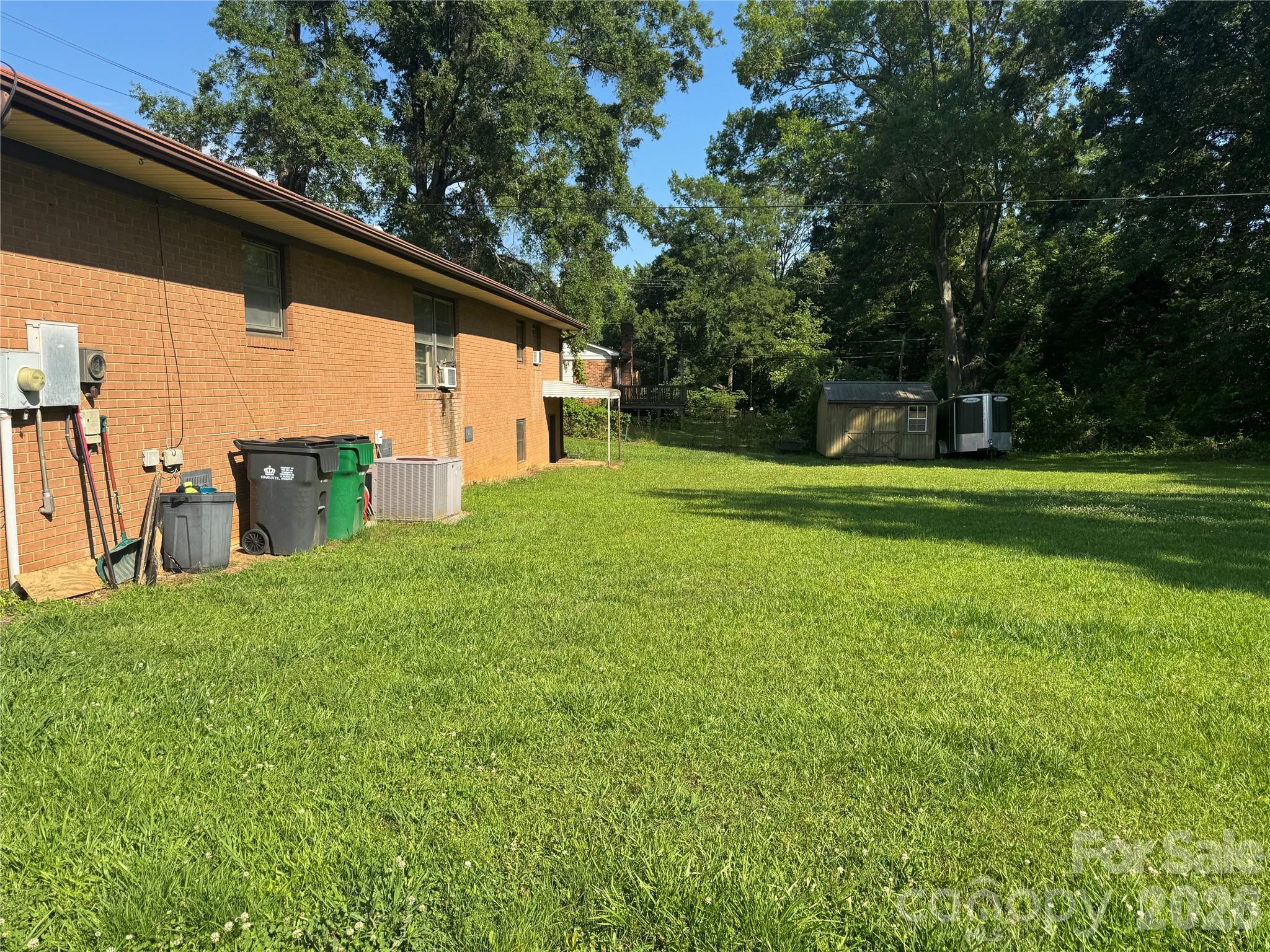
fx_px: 881
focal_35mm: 24
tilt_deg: -7.3
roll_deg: -0.1
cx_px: 635
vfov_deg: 56.8
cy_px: 476
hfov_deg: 71.6
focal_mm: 6.76
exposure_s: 1/2833
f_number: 1.78
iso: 80
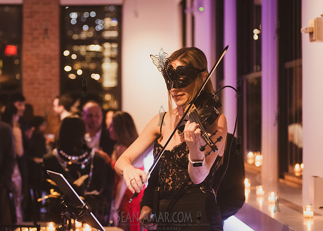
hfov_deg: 21.9
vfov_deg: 15.8
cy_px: 107
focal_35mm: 91
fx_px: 835
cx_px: 136
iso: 8000
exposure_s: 1/160
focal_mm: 80
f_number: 3.5
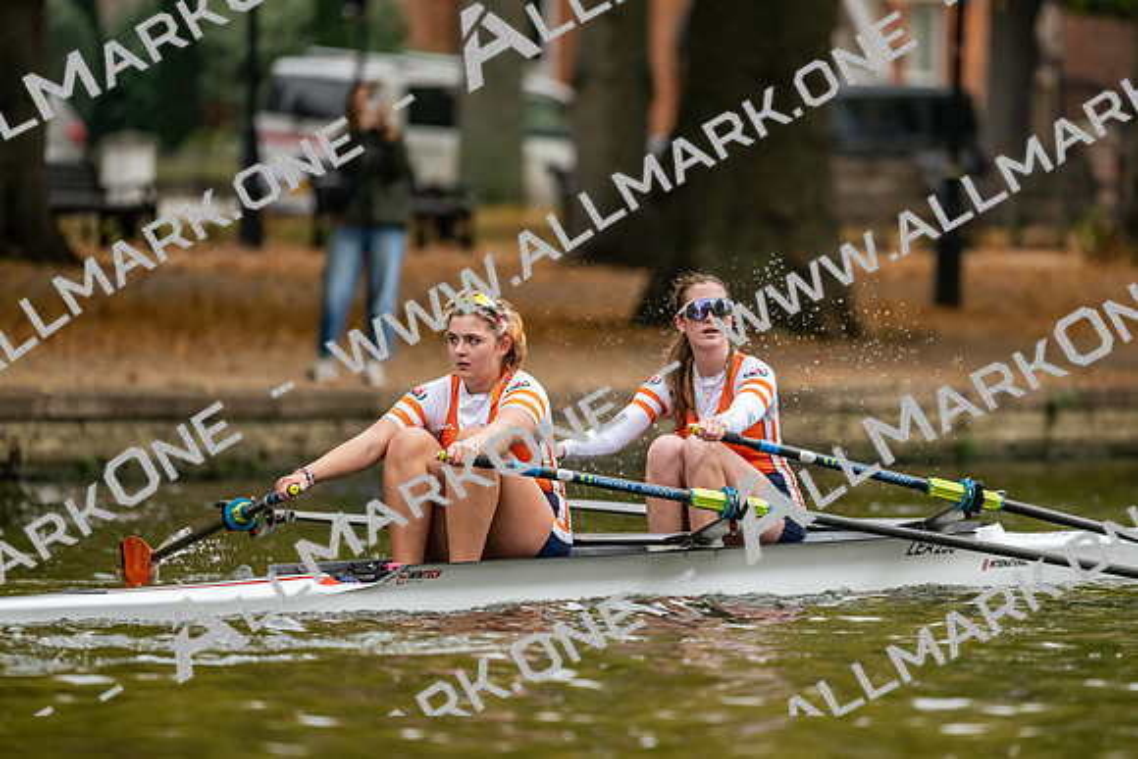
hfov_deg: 5.2
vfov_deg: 3.4
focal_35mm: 400
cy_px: 380
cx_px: 569
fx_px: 12647
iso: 2200
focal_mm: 400
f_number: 4.5
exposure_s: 1/2500
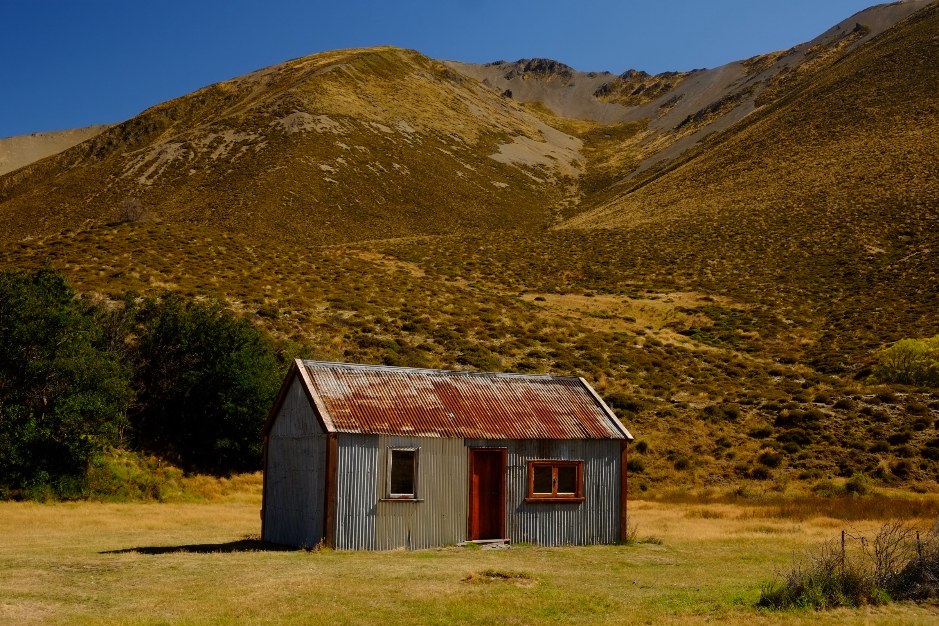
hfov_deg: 45.4
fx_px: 1121
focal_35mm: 43
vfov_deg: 31.2
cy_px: 313
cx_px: 470
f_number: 5.6
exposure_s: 1/210
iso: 200
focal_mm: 28.9
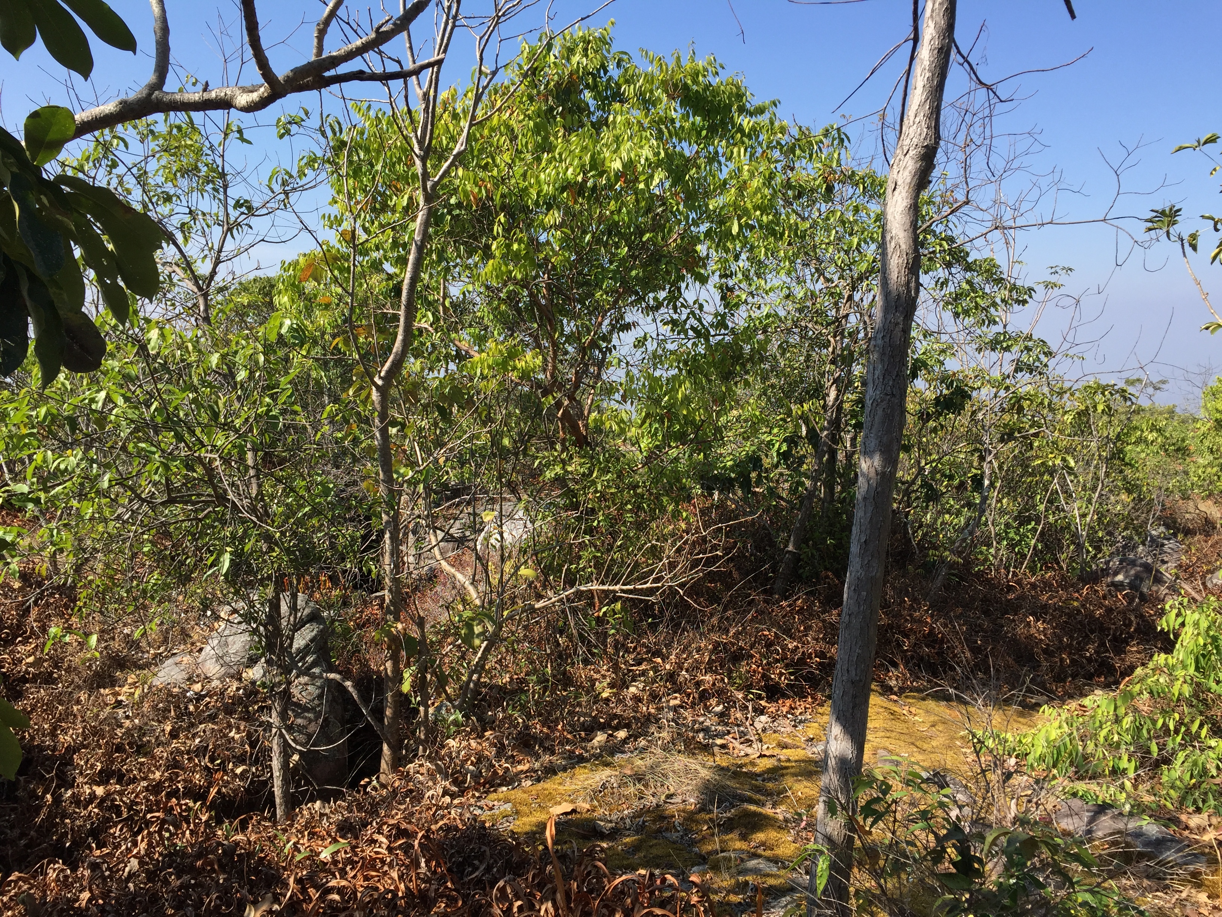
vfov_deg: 48.2
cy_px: 458
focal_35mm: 29
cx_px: 611
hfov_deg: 61.7
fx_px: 1024
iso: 32
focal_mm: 4.15
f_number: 2.2
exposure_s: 1/1236
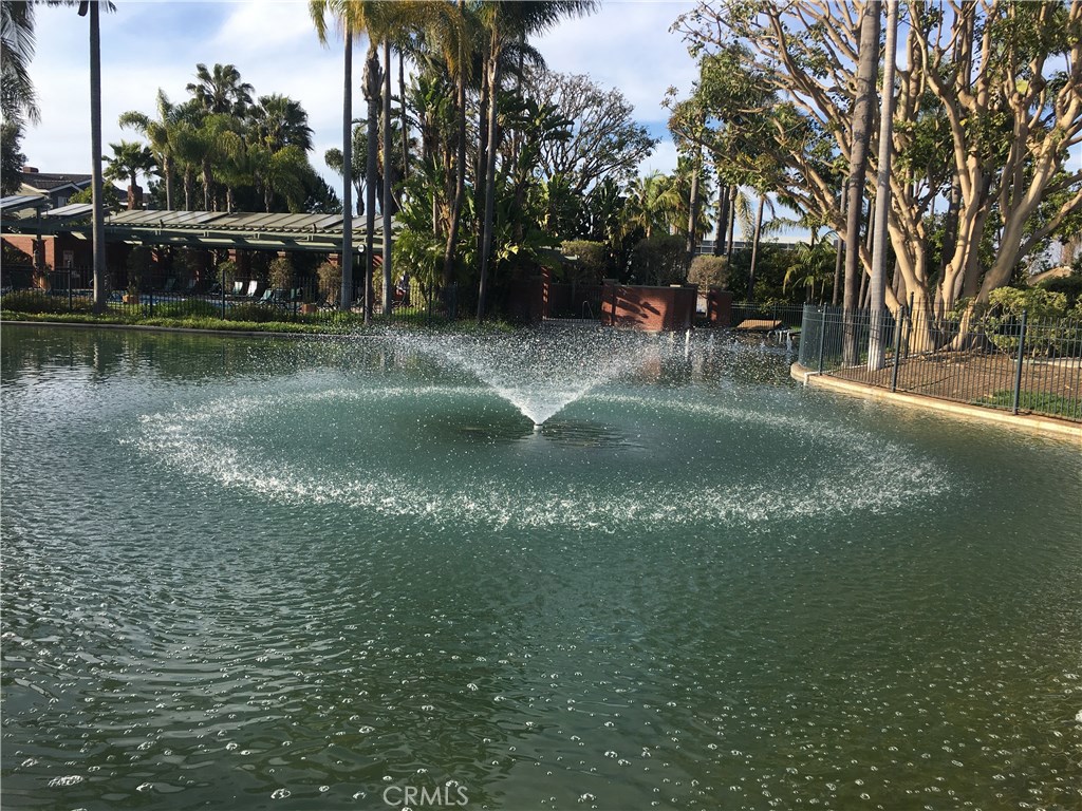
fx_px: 906
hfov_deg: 61.7
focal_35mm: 29
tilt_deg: -7.4
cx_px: 541
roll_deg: -2.4
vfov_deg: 48.2
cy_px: 406
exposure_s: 1/855
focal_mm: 4.15
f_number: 2.2
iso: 25
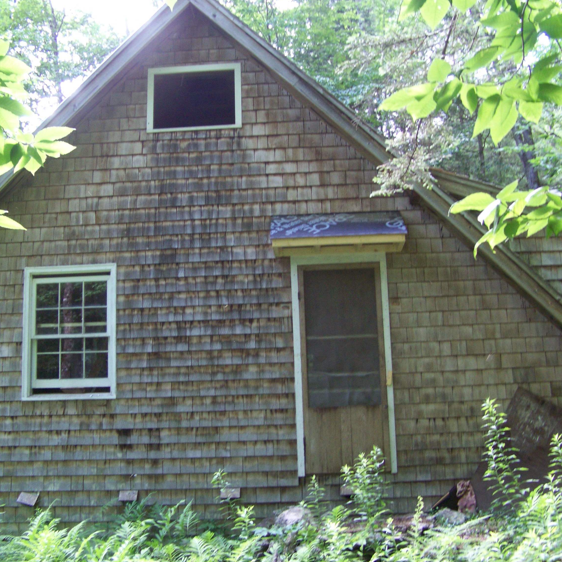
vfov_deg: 39.2
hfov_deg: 39.2
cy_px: 278
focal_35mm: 43
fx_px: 790
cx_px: 287
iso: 166
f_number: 2.8
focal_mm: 5.85
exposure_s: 1/30
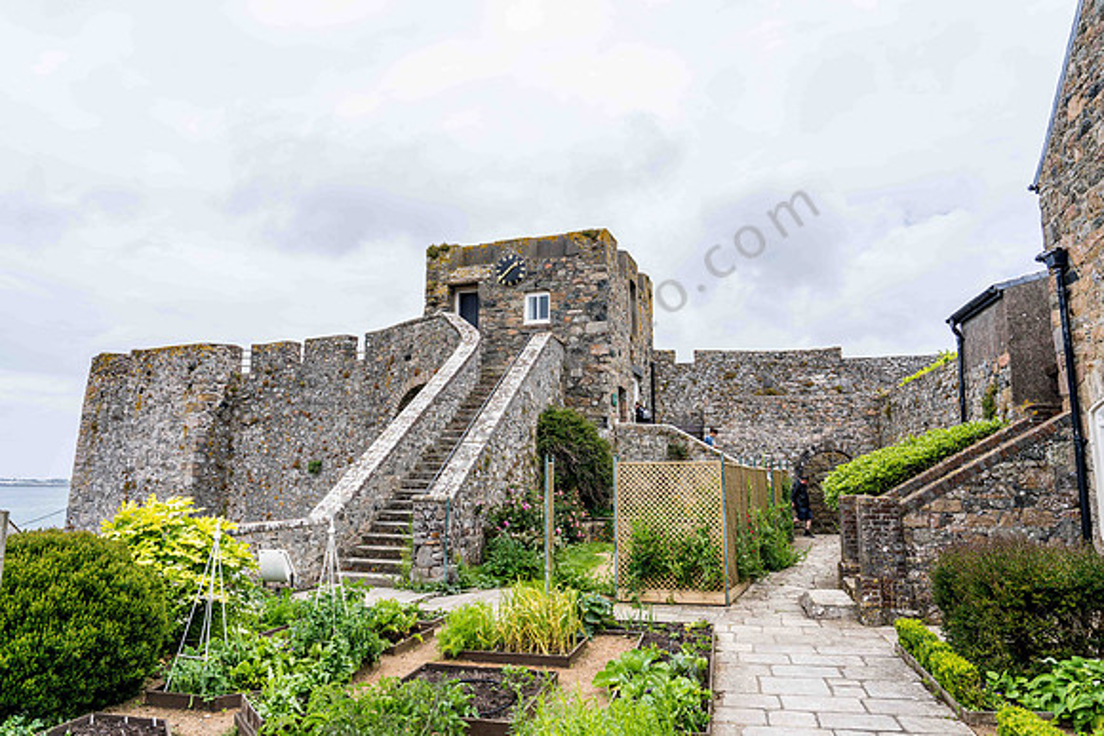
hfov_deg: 73.7
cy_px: 368
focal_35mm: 24
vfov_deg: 53.2
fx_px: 736
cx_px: 552
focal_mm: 24
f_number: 6.3
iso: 250
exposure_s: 1/640
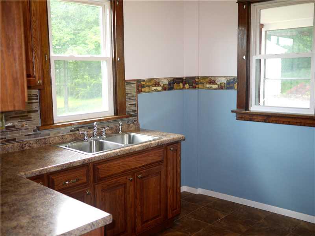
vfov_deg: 36.0
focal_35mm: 40
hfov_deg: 46.8
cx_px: 158
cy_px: 118
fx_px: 364
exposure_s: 1/30
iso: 100
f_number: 1.7
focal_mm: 20
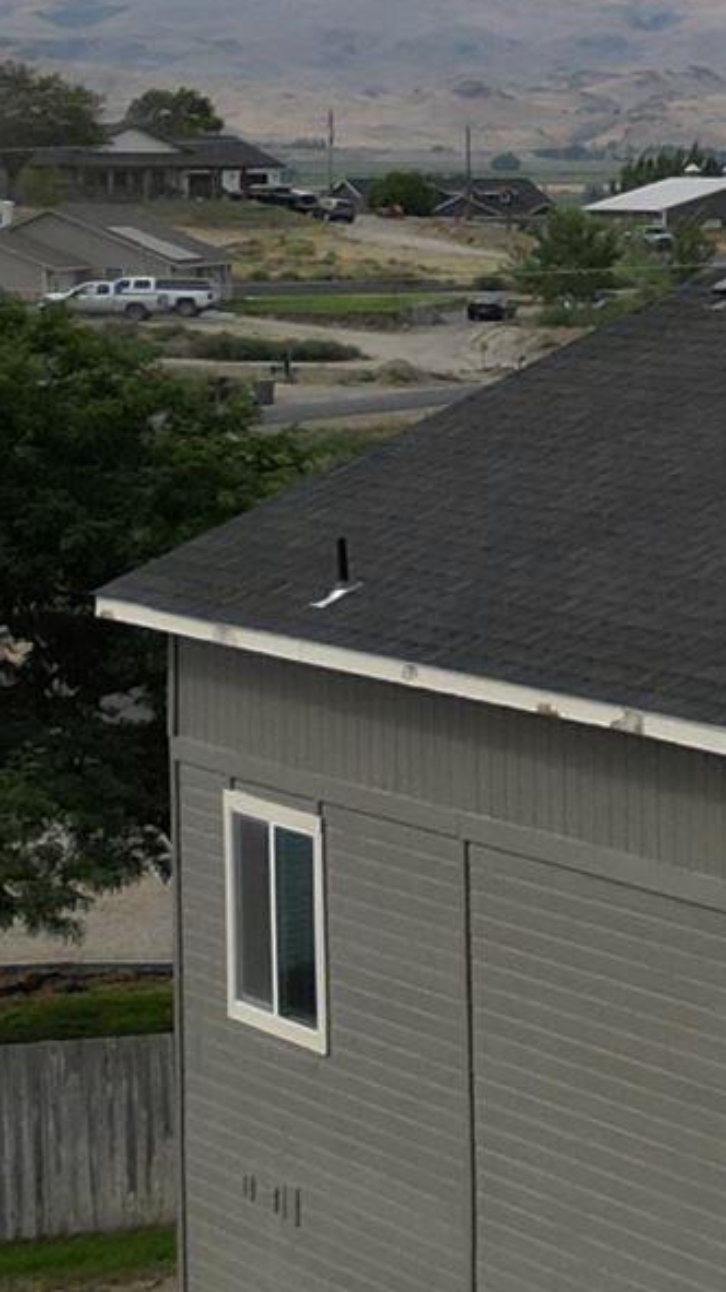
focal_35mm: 136
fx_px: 4659
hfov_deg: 7.4
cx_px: 2517
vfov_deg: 15.7
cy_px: 369
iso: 110
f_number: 1.7
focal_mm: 6.72
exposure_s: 1/4000
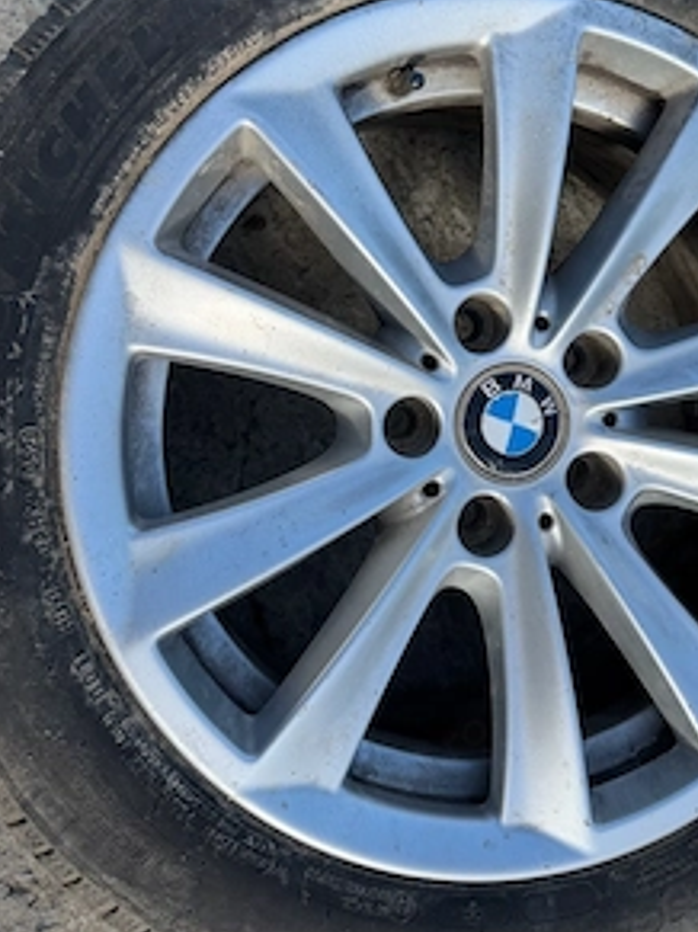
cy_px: 333
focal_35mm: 33
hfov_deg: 42.5
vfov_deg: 54.6
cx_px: 448
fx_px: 888
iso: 80
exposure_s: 1/1464
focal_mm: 6.76
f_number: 1.78
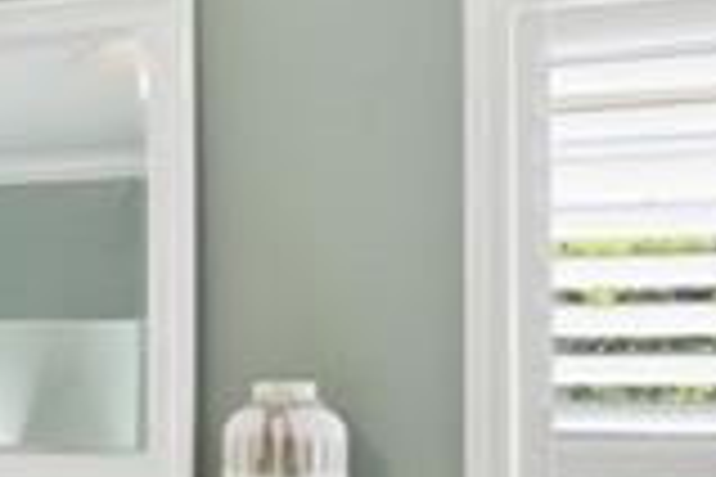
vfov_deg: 13.2
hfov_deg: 14.0
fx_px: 2048
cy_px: 407
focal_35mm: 103
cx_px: -982
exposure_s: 1/160
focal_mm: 16
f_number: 9
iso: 400
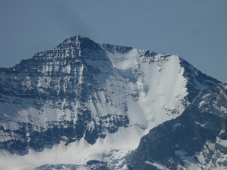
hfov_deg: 8.7
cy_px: 85
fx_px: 1489
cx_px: 114
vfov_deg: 6.5
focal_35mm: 227
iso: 80
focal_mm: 26
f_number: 8
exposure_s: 1/640
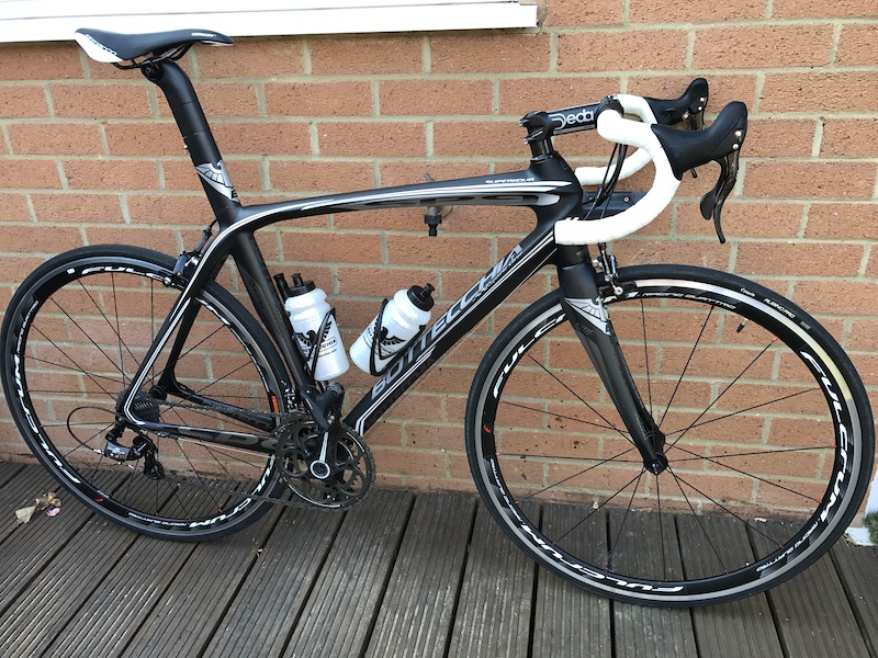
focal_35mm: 28
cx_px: 439
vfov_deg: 49.7
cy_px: 329
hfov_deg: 63.4
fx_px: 710
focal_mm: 3.99
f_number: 1.8
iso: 25
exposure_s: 1/100
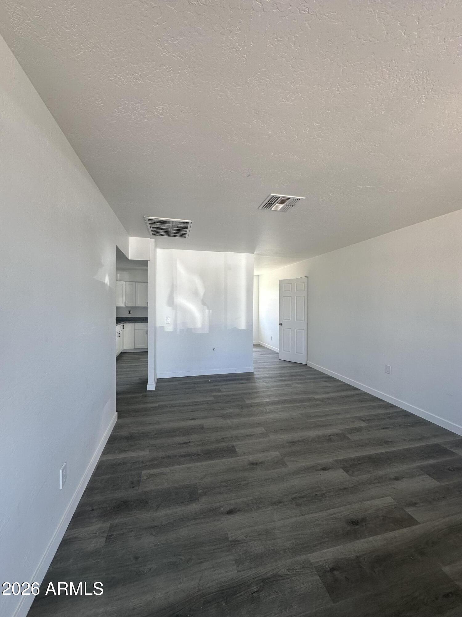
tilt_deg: -0.9
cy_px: 308
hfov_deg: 85.7
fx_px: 249
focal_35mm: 14
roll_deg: -0.9
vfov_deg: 102.1
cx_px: 231
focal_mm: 2.22
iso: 50
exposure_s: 1/99
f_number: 2.2
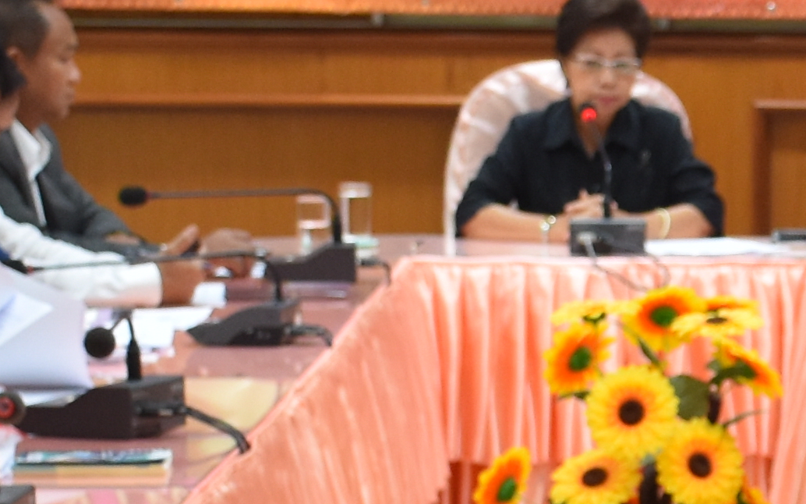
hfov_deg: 9.9
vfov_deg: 6.4
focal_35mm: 204
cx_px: 1240
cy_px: 506
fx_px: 4480
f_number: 4
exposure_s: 1/60
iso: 720
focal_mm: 23
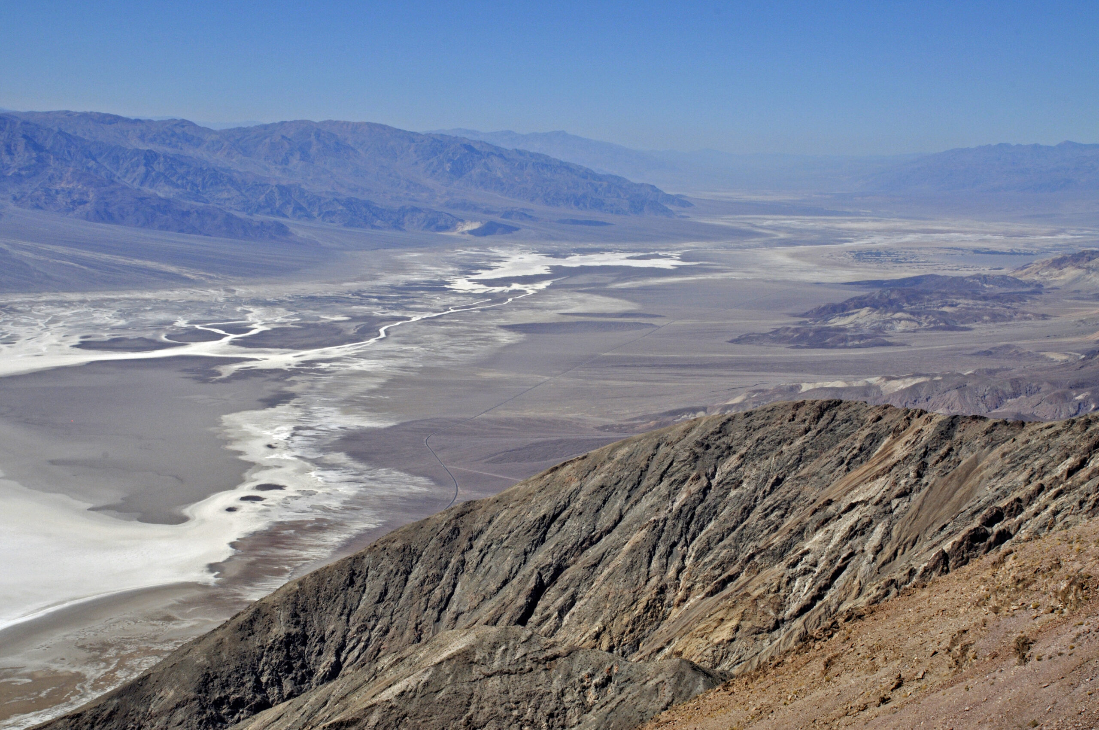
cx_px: 550
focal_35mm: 52
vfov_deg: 25.7
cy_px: 365
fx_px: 1601
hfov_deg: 37.9
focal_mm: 35
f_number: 18
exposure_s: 1/500
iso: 500
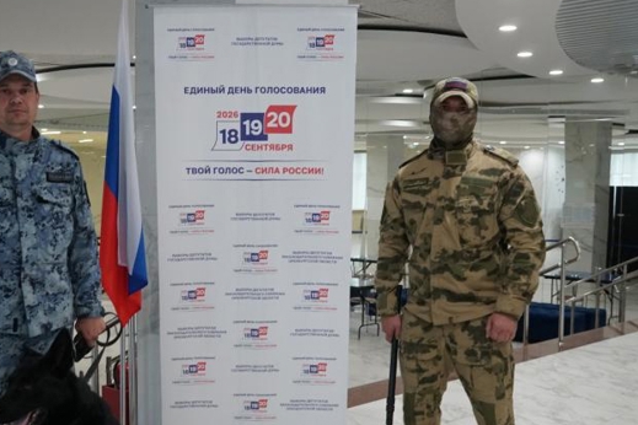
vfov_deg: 33.8
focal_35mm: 39
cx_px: 216
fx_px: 691
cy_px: 291
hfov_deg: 48.8
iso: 1600
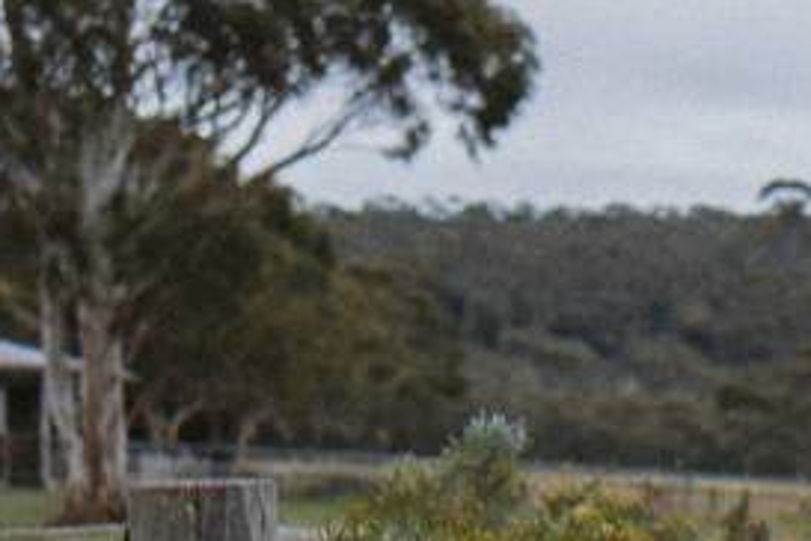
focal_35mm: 128
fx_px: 2883
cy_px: 559
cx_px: 1093
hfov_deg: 15.2
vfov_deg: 10.6
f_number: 10
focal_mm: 35
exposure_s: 1/200
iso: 320
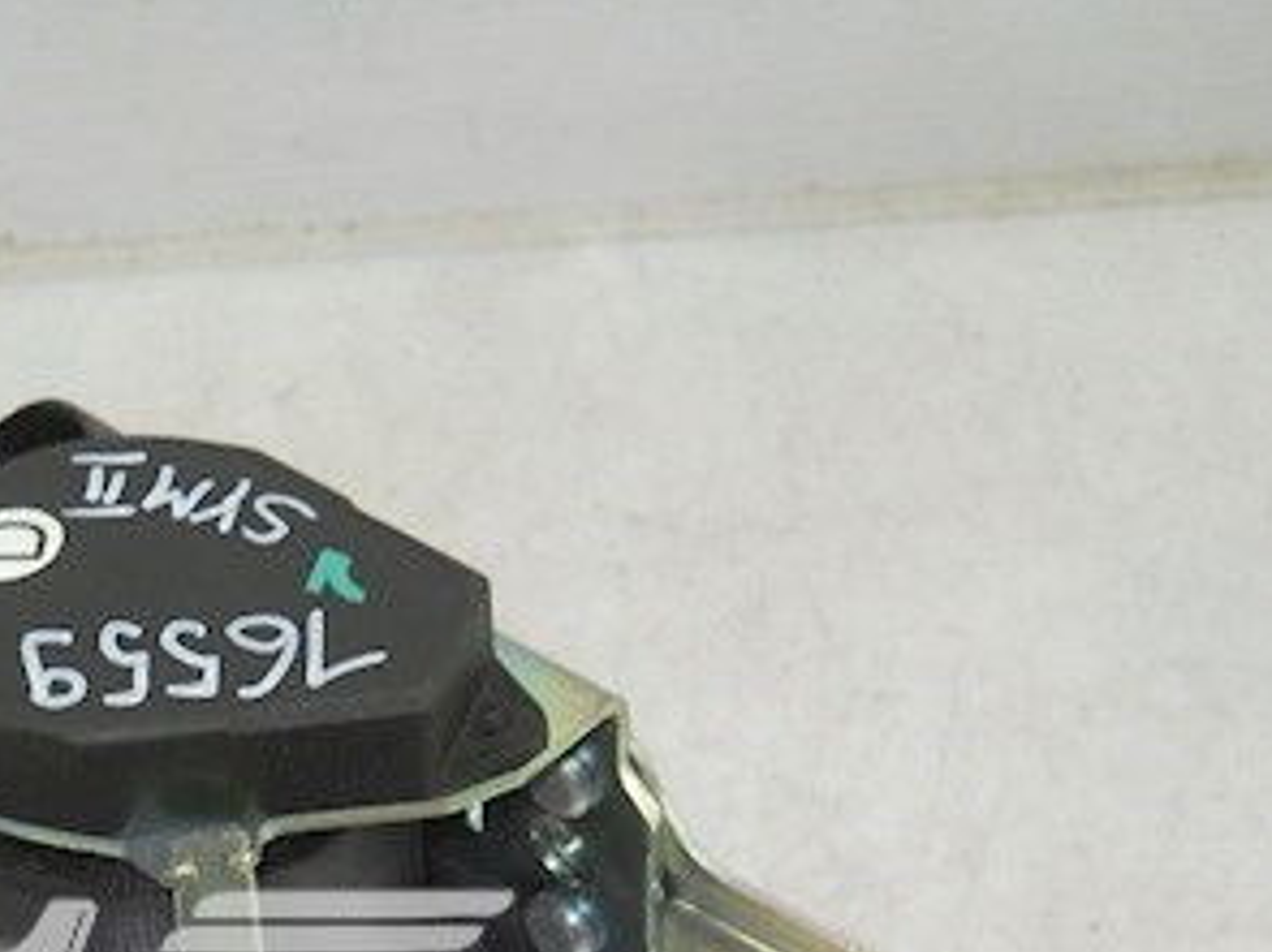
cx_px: 86
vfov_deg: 16.2
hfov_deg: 21.4
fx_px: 3269
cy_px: 1021
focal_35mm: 89
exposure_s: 1/40
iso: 80
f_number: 3.1
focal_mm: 6.72
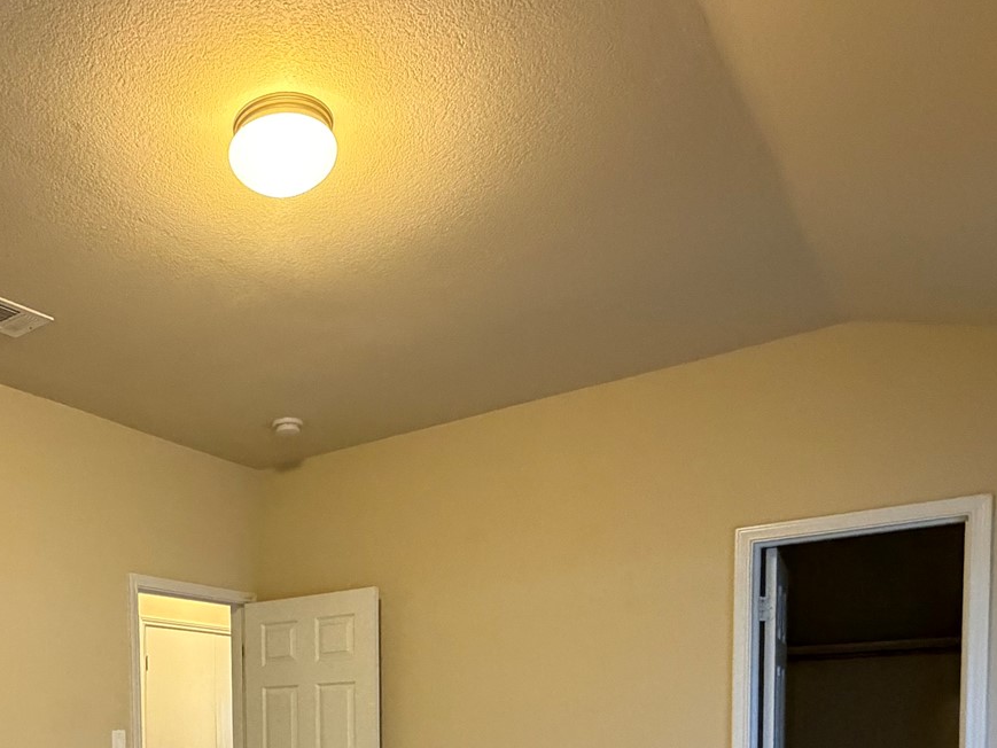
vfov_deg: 37.3
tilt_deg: -3.1
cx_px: 248
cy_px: 785
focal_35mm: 33
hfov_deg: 52.9
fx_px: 951
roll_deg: +0.8
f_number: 2.2
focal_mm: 2.22
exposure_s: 1/60
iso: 1000
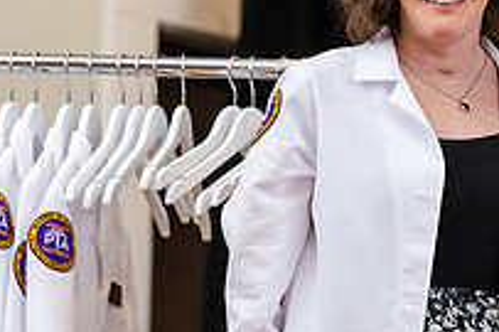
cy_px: 191
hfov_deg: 5.8
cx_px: 467
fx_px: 4958
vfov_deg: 3.8
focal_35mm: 358
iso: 1600
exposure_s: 1/200
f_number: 3.5
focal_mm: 125
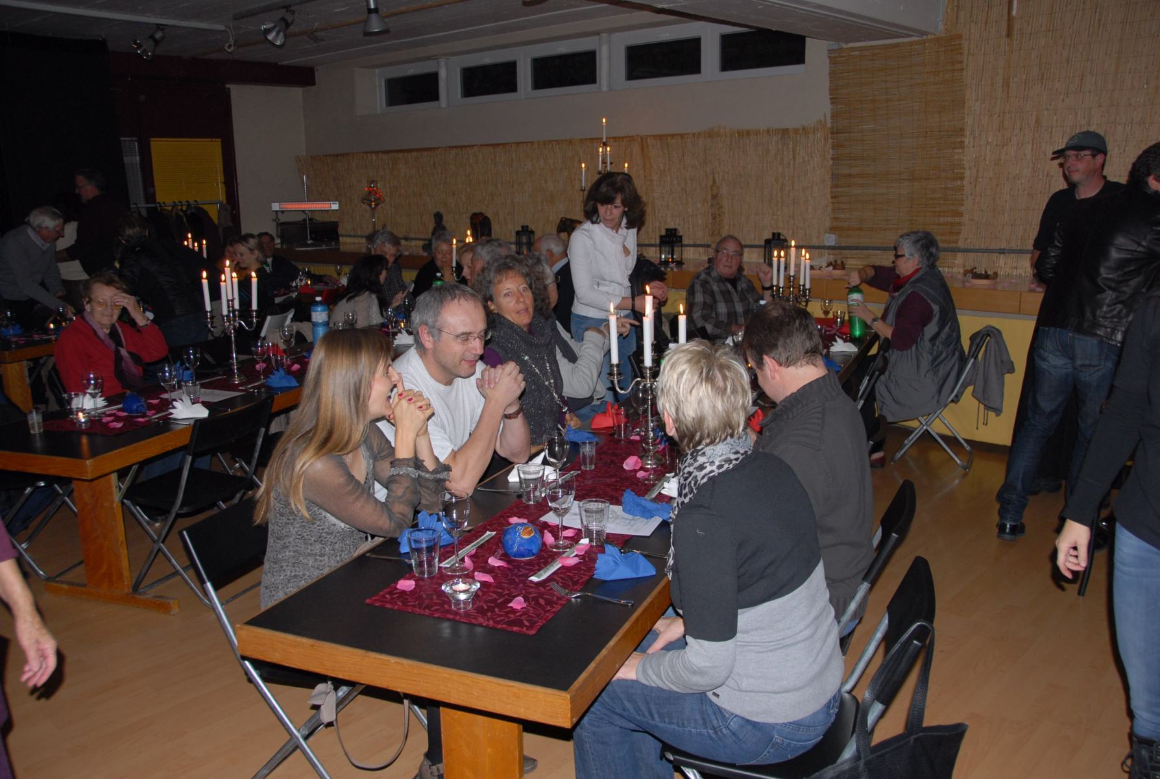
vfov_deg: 43.8
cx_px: 580
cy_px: 390
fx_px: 969
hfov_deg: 61.8
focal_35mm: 30
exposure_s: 1/60
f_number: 3.8
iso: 320
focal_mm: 20
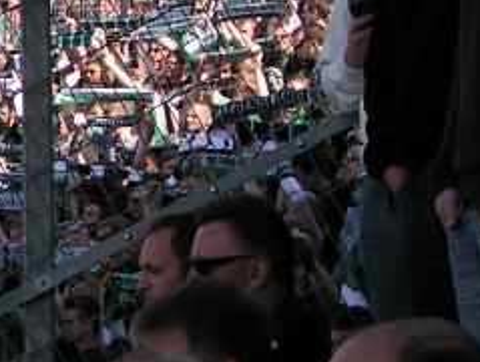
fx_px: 1903
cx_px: -295
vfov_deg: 10.9
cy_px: 151
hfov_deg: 13.3
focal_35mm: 137
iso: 50
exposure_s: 1/250
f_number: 5.6
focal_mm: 6.3
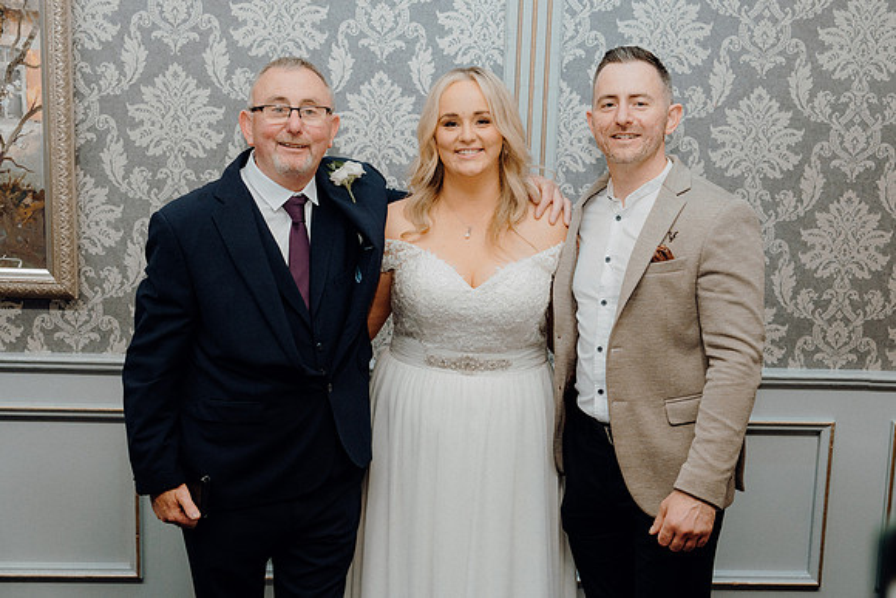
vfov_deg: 28.1
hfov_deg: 41.1
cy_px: 299
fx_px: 1195
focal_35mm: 48
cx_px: 448
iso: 2500
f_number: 5
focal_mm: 48
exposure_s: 1/160
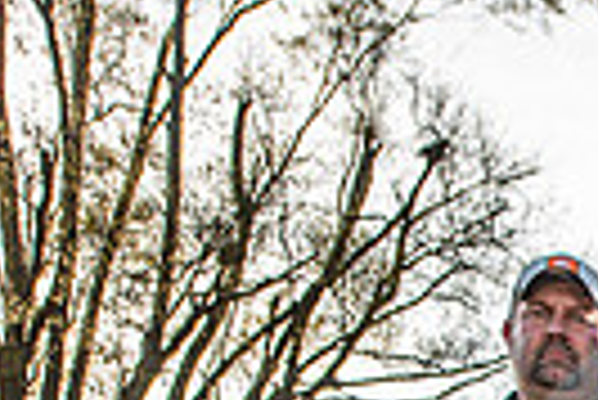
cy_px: 826
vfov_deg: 10.3
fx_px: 2029
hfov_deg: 14.2
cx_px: 1180
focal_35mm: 122
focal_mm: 24
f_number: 4
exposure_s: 1/1000
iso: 160
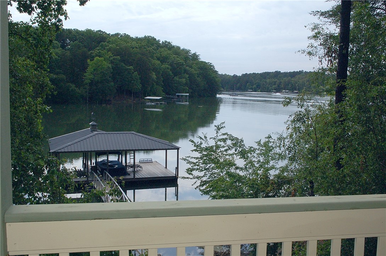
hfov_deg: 49.6
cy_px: 128
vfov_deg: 34.1
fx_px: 417
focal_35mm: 39
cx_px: 193
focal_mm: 26
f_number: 14
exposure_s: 1/500
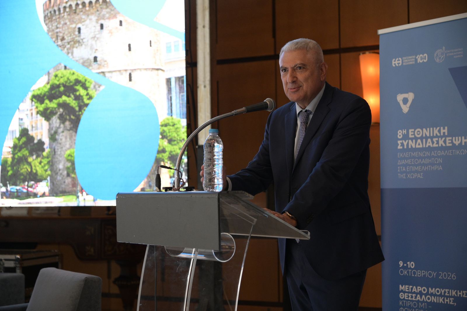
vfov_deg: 21.9
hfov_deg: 32.4
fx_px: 804
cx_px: 234
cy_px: 156
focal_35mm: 62
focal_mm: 62
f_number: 4
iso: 3200
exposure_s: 1/160
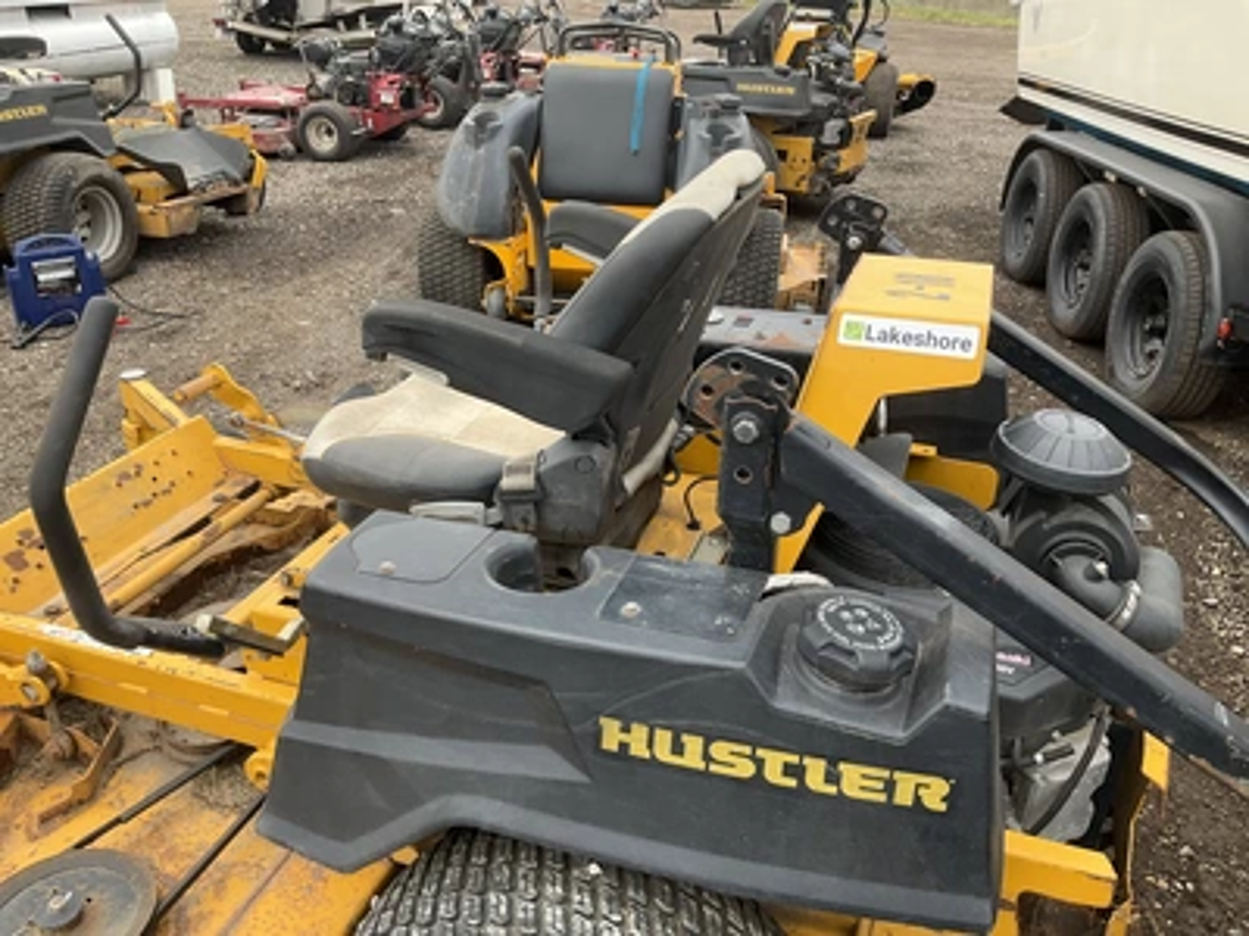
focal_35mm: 29
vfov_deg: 48.2
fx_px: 1046
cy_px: 468
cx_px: 624
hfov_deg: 61.7
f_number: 1.8
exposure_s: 1/428
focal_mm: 3
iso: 25
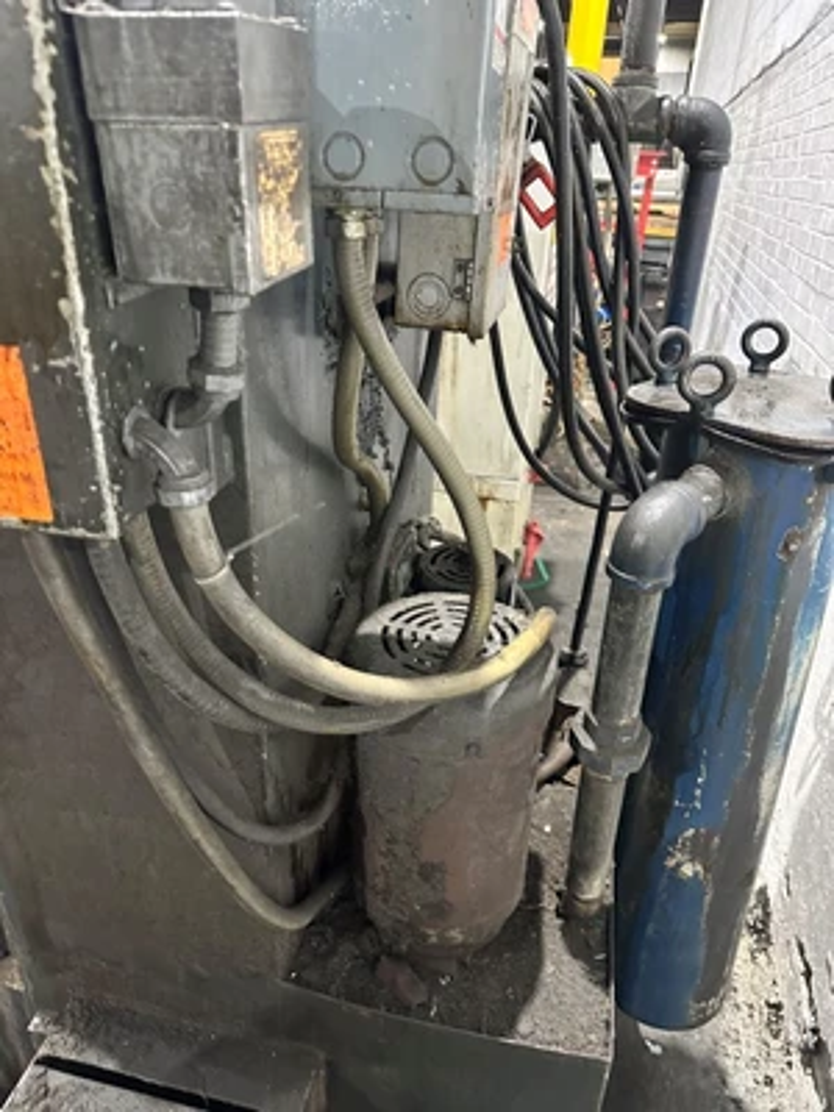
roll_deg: -3.6
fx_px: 771
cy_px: 556
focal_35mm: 24
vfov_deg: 71.6
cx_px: 417
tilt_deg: -25.8
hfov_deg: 56.8
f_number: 1.78
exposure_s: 1/40
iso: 1000
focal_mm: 6.86
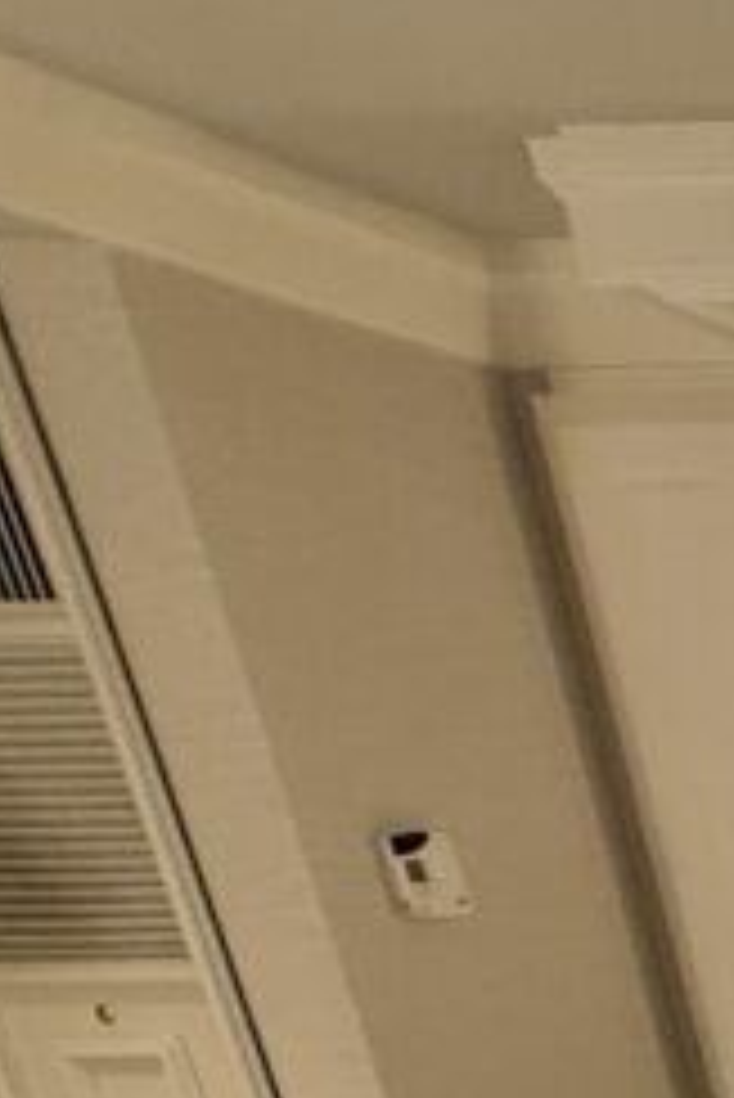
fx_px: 1863
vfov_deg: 25.5
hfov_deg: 13.4
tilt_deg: -22.4
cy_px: 1611
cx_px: 1923
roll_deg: +0.4
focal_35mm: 61
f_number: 2.2
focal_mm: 2.22
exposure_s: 1/60
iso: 250
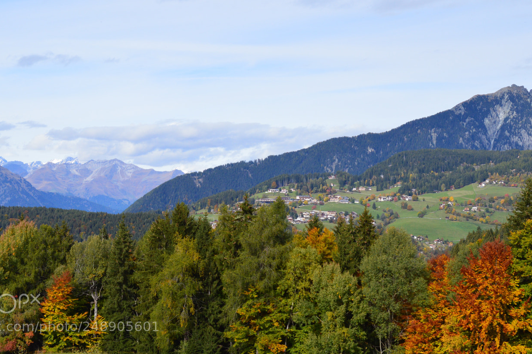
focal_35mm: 78
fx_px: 1151
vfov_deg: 17.4
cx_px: 279
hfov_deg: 26.0
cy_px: 130
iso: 360
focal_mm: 40
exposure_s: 1/500
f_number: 11
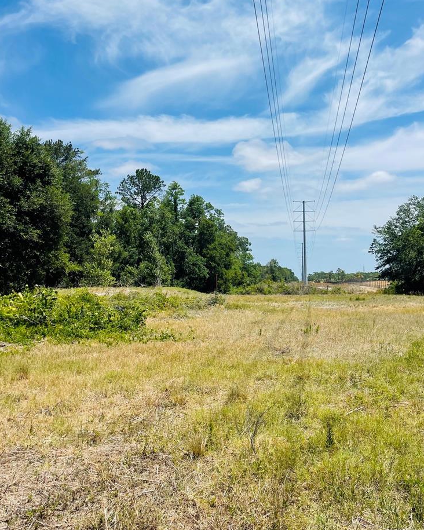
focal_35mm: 32
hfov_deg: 45.7
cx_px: 231
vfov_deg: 55.3
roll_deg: +0.6
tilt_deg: +7.0
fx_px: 502
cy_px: 213
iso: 32
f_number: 1.6
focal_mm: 5.1
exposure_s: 1/5917
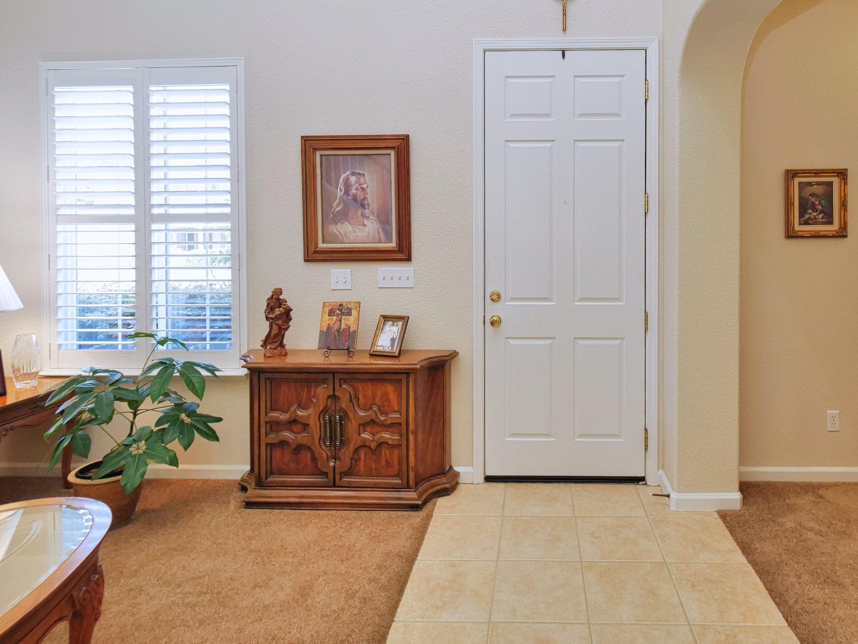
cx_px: 538
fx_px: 496
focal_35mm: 20
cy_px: 247
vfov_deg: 65.1
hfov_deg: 80.2
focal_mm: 7
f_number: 2.8
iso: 800
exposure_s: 1/160
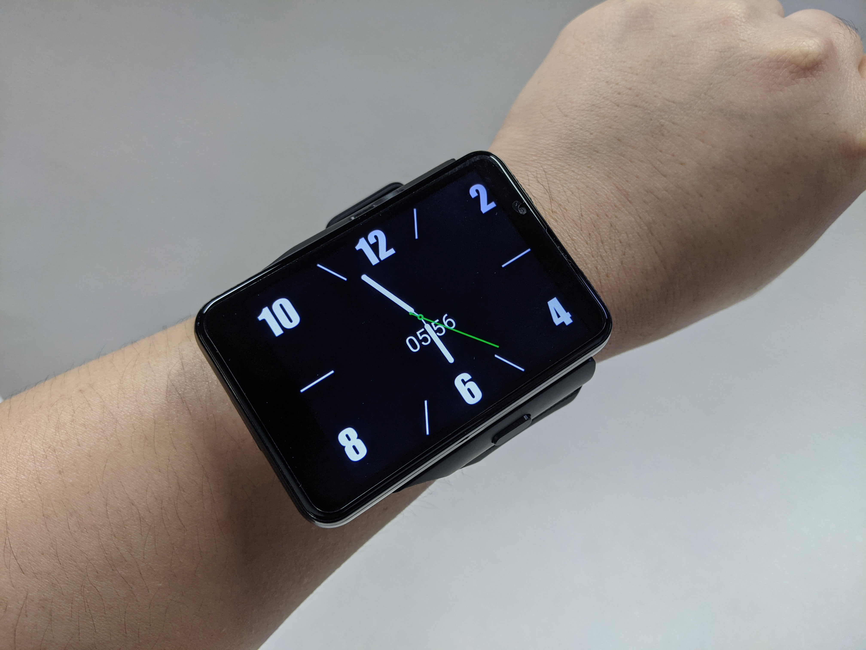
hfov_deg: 65.3
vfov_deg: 51.4
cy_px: 325
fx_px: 675
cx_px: 433
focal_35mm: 27
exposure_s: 1/59.9
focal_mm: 4.44
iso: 61
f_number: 1.8
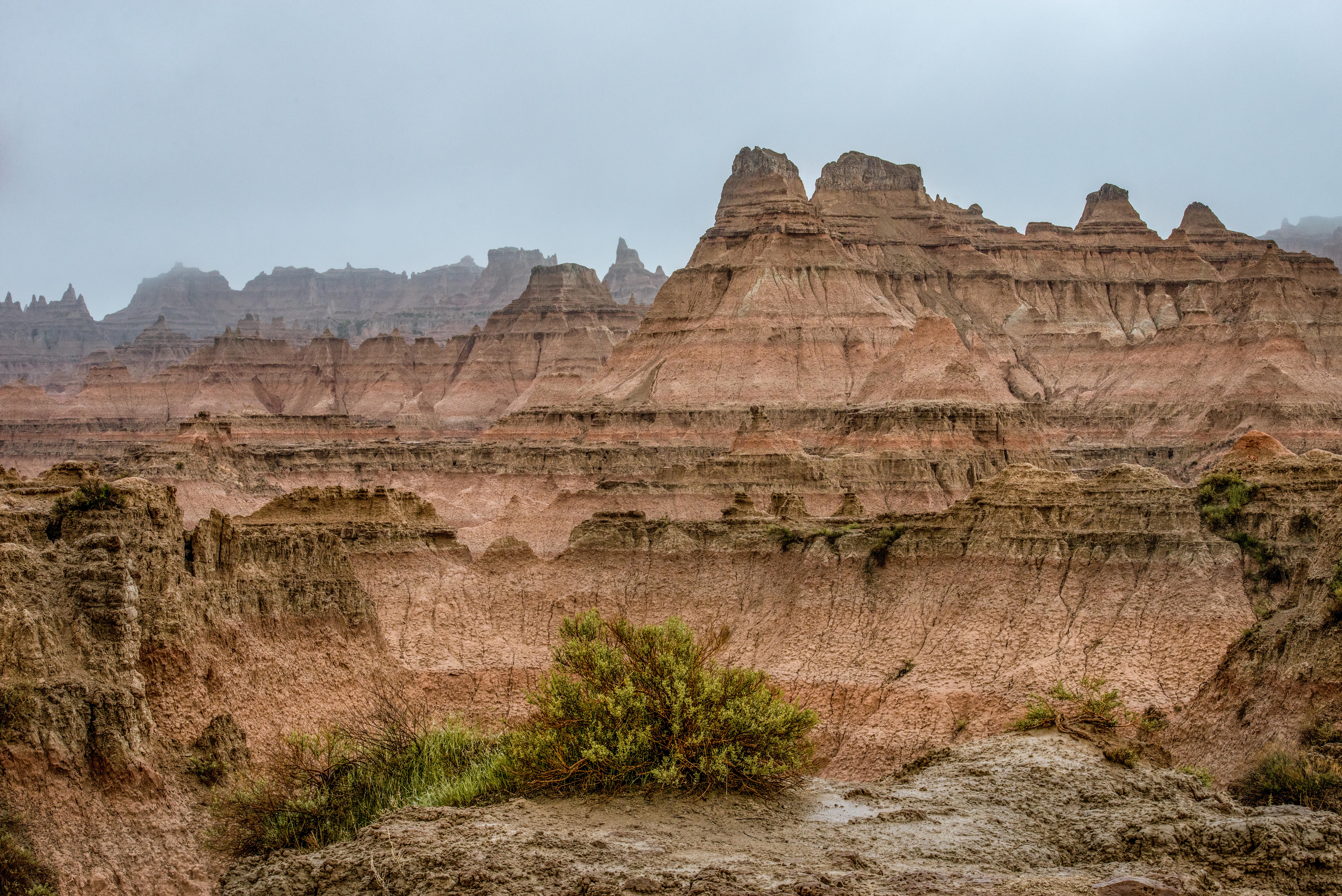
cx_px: 671
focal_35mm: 70
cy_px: 448
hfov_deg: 28.8
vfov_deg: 19.5
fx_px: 2610
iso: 800
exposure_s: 1/320
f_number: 11
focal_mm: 70
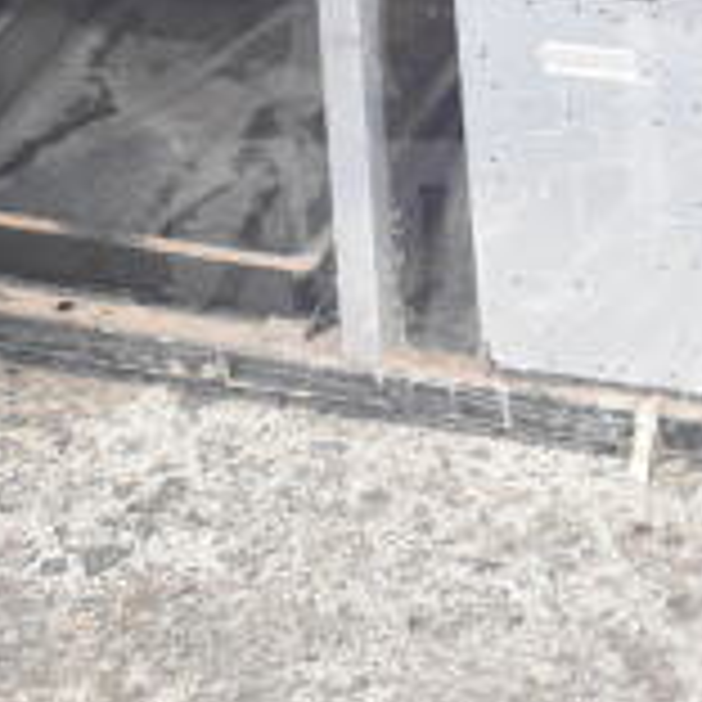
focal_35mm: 169
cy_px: -2
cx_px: 675
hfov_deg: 10.3
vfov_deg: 10.3
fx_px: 3878
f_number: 4.5
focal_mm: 34
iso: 2200
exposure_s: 1/50
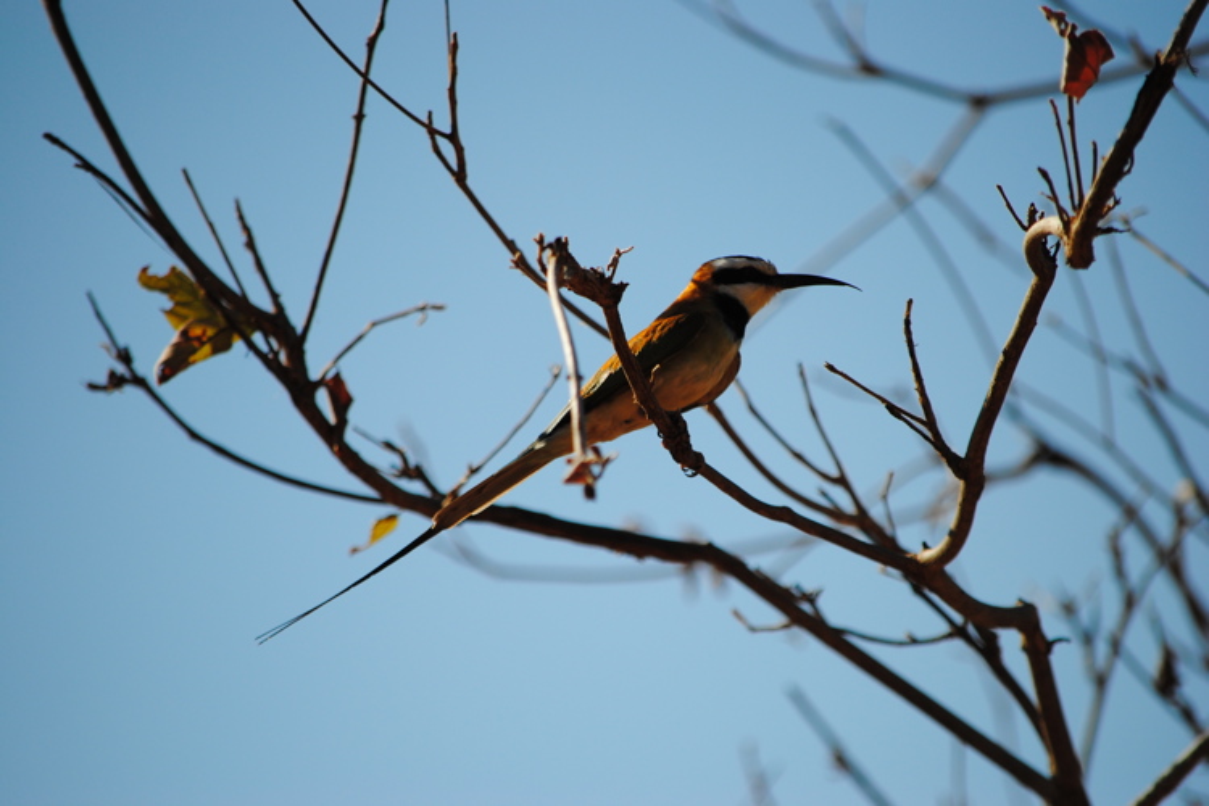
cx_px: 604
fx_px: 13096
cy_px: 403
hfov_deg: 5.3
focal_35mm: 390
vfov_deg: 3.5
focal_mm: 260
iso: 200
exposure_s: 1/2000
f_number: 5.6
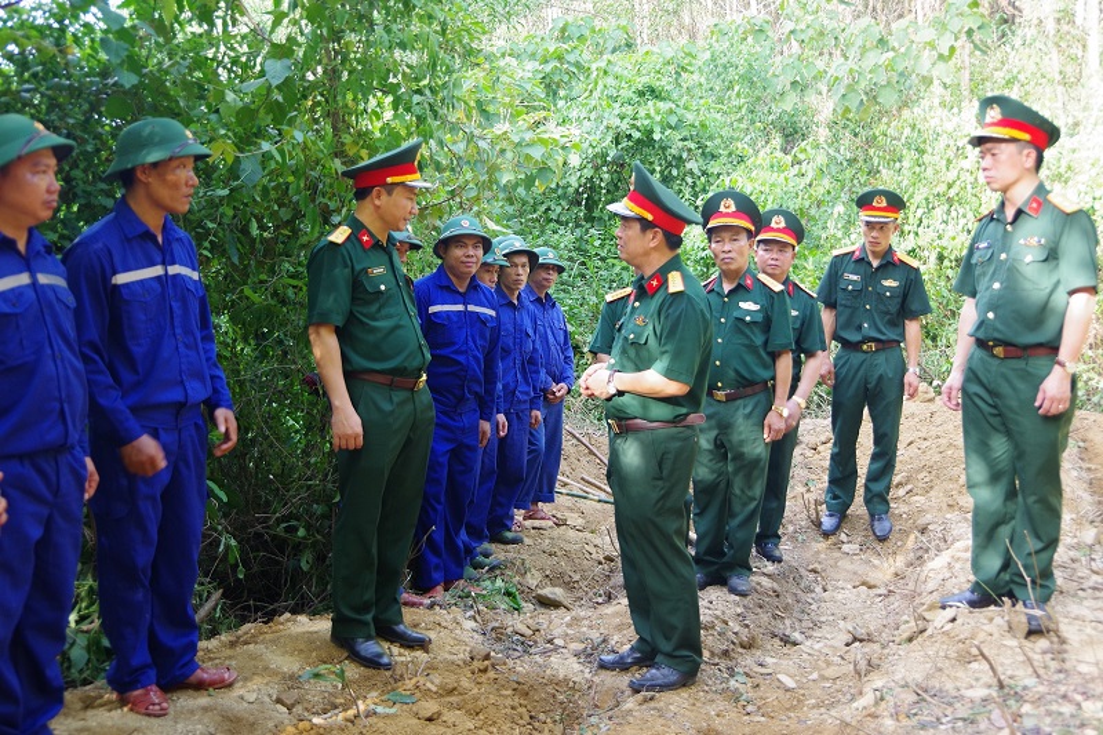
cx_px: 552
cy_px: 368
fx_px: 1103
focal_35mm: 36
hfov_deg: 53.1
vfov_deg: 36.9
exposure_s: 1/50
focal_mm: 24
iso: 400
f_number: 4
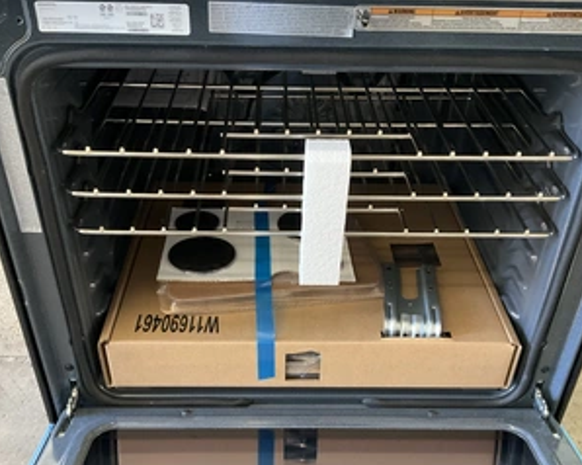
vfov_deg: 38.9
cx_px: 291
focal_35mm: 38
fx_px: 654
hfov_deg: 48.0
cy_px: 291
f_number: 1.8
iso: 250
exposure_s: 1/40
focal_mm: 3
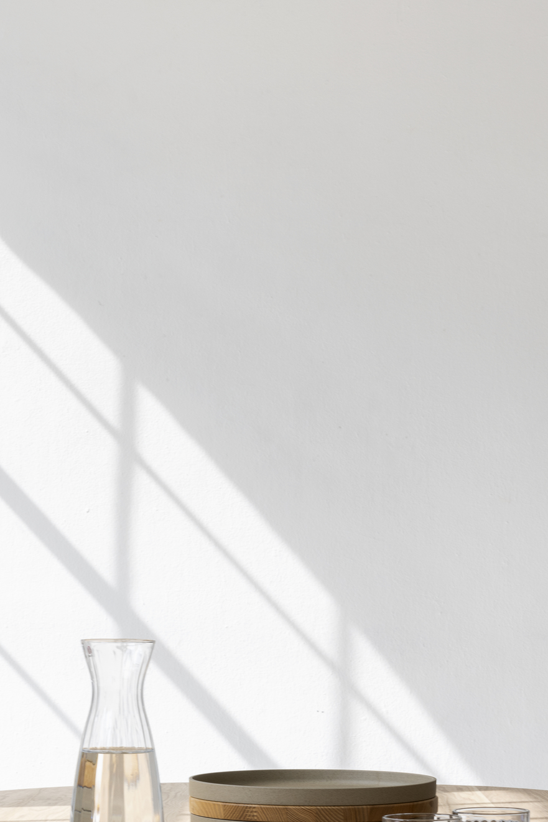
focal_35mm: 105
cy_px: 440
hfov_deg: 13.0
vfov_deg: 19.5
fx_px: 2397
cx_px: 257
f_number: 20
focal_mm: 70
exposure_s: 1/20
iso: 100
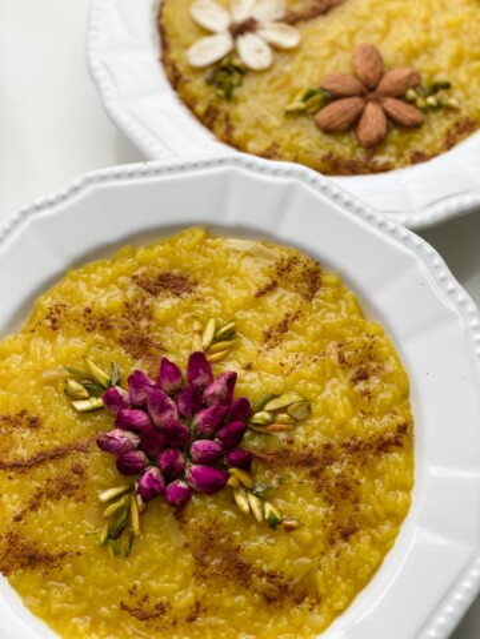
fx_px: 961
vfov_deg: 36.8
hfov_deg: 28.0
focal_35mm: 52
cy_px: 320
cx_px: 240
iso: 25
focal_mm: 6
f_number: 2
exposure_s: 1/120
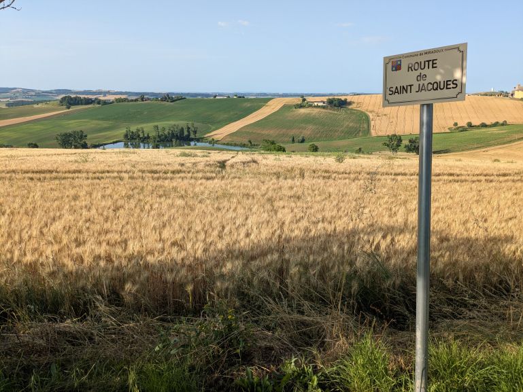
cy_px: 196
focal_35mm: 27
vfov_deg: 51.4
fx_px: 408
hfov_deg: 65.3
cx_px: 262
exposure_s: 1/1799
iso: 61
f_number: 1.73
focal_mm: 4.38
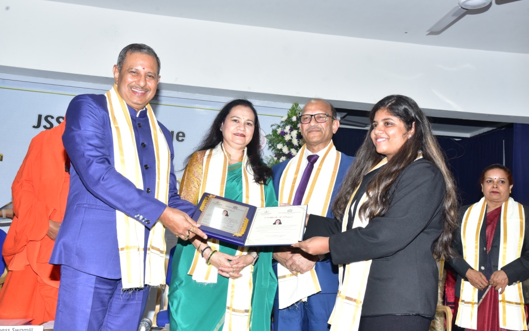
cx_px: 264
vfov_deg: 31.3
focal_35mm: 41
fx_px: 591
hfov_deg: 48.2
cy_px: 168
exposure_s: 1/160
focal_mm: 40
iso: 1000
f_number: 7.1
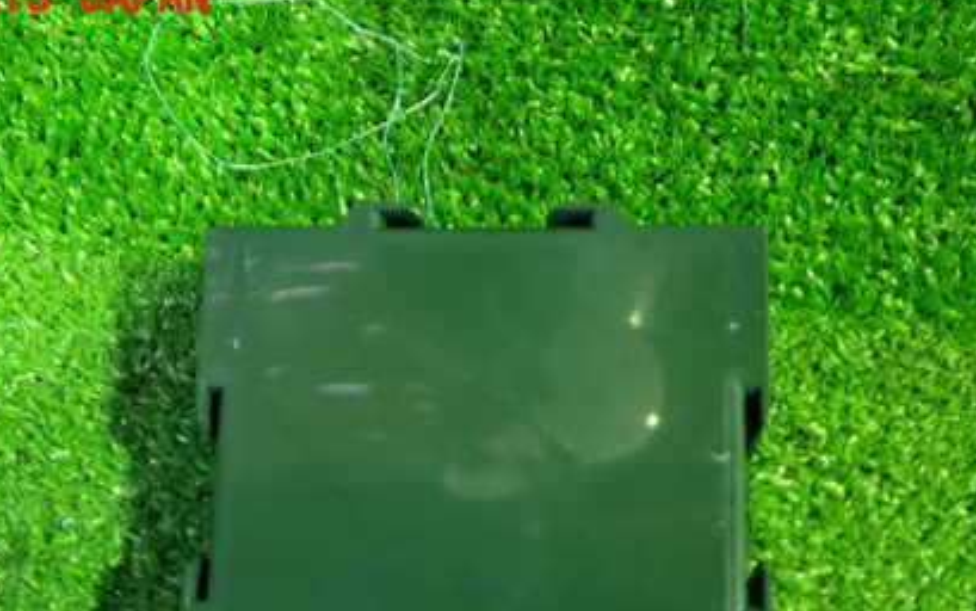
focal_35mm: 56
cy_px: 504
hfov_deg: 36.3
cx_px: 492
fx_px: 1490
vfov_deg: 22.8
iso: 800
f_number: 2.5
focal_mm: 6.37
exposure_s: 1/20
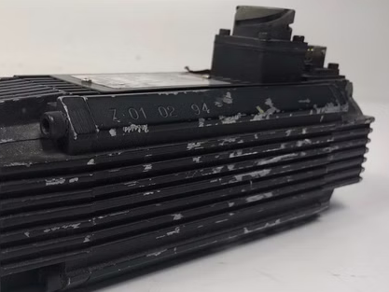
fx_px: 483
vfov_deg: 33.5
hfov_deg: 43.0
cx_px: 118
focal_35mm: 43
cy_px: 177
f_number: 1.8
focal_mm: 4
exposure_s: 1/50
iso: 25
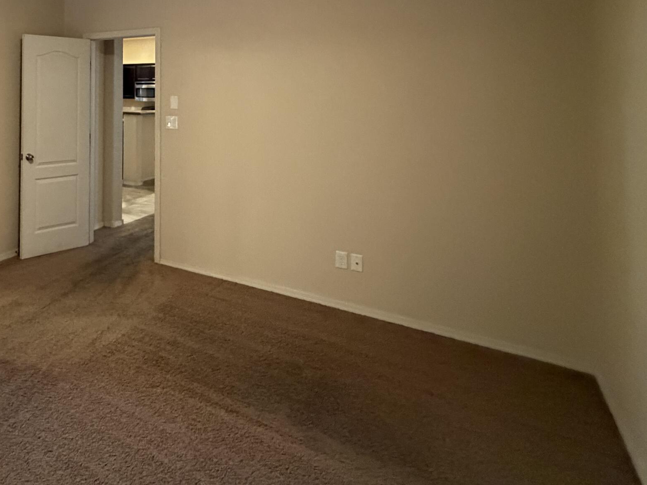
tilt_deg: +0.3
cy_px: 75
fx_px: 505
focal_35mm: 27
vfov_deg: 47.6
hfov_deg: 57.1
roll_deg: -0.3
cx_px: 77
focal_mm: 2.22
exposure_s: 1/60
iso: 1000
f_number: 2.2
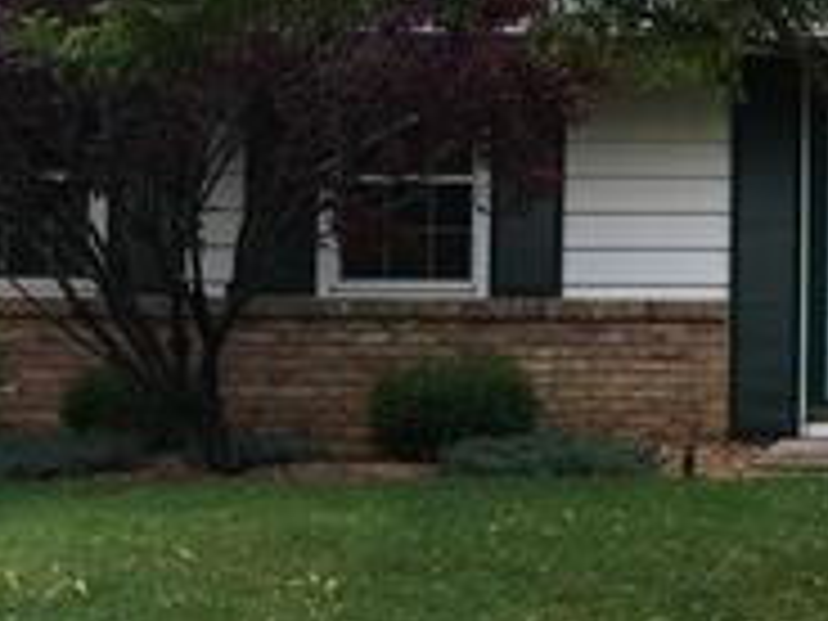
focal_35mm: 101
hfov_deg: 17.9
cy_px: 140
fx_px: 2416
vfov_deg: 14.6
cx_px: 1138
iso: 25
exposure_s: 1/587
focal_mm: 4.15
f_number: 2.2
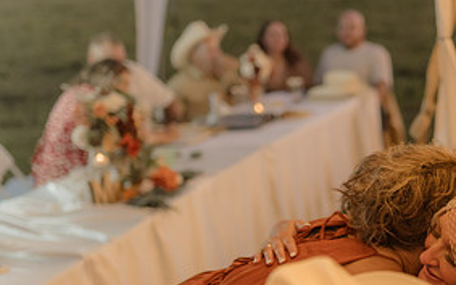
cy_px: 279
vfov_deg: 17.5
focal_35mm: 73
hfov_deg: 27.3
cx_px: 404
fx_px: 907
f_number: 1.4
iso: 1000
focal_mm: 35
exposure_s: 1/125
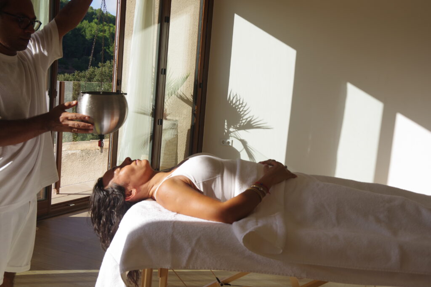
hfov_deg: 42.7
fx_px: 551
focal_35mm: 46
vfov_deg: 29.3
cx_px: 216
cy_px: 144
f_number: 9
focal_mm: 31
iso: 200
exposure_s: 1/250
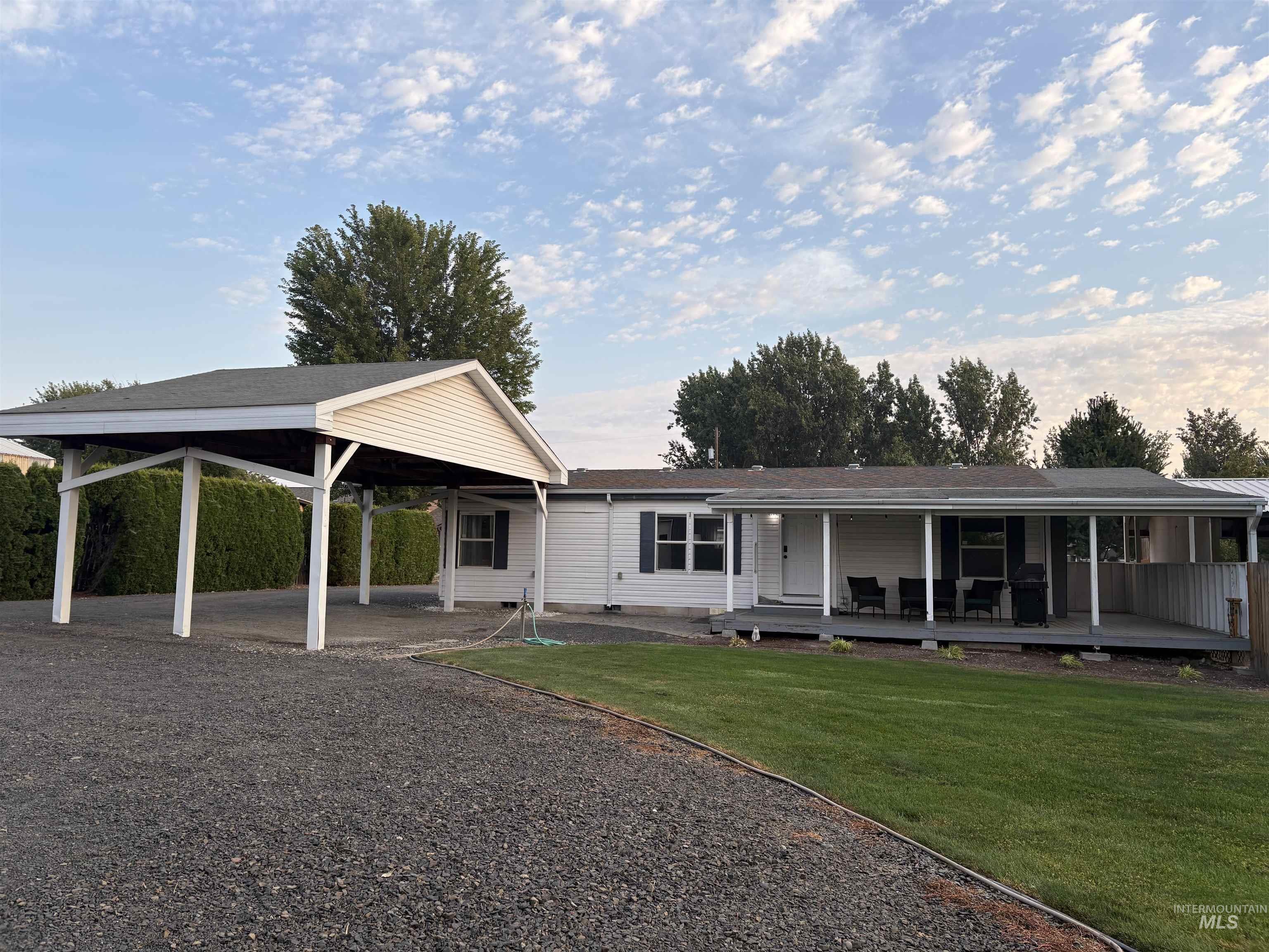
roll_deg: -0.9
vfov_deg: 53.1
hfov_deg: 67.3
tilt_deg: +5.0
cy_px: 476
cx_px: 634
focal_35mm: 26
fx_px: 953
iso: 50
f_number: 1.6
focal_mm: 5.96
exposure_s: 1/543
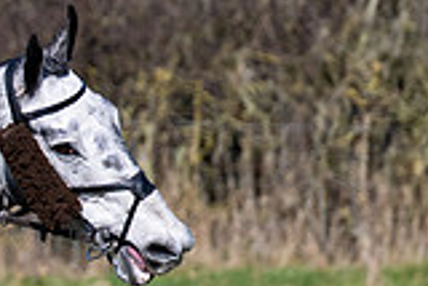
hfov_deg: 2.2
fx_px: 11114
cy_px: 273
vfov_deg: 1.5
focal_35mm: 934
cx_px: -319
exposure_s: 1/5000
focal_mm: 125
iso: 200
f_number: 2.8
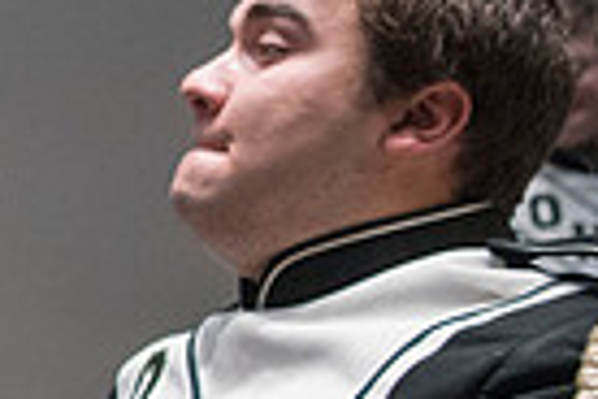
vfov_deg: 13.5
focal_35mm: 101
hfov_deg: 16.2
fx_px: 1678
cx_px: -550
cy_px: 280
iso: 4000
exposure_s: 1/400
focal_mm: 24
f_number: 2.8
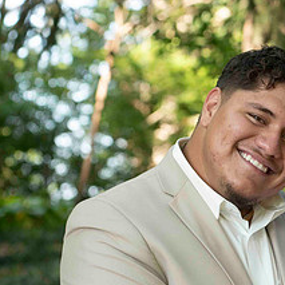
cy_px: 245
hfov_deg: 8.9
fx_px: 1798
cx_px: 352
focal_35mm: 193
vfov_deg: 9.0
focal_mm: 80
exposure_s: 1/250
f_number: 5.6
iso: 800
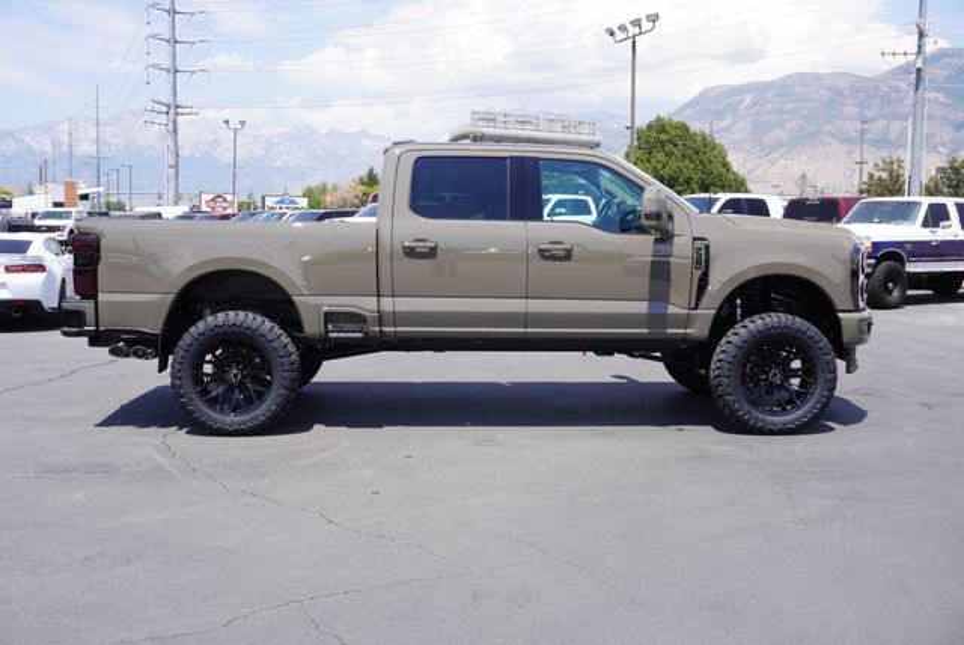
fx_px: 1045
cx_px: 482
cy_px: 322
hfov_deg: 49.5
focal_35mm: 39
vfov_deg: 34.3
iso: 100
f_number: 9
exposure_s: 1/125
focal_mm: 26
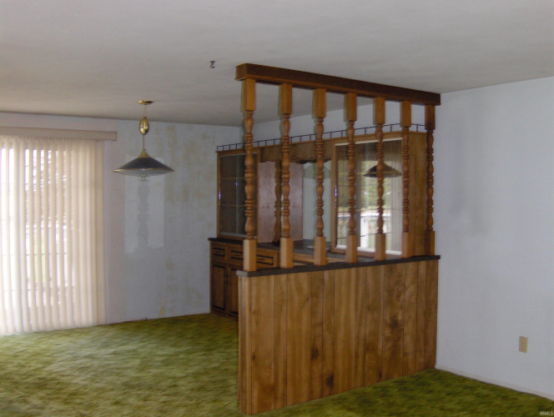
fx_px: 561
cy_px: 208
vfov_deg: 40.8
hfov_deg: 52.6
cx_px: 277
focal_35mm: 35
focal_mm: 7.5
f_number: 2.8
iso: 135
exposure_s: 1/60
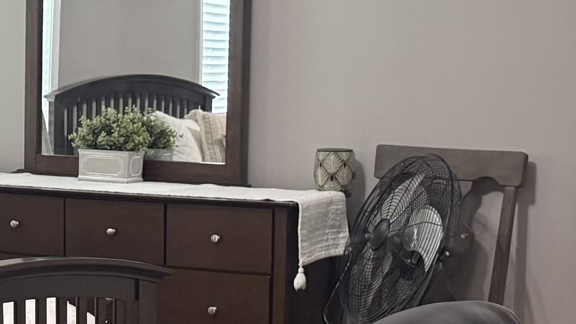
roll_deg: -1.0
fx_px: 1604
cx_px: 90
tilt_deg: -4.7
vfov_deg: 11.5
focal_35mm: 105
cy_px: 196
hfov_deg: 20.1
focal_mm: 6.76
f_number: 1.78
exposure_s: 1/60
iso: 320
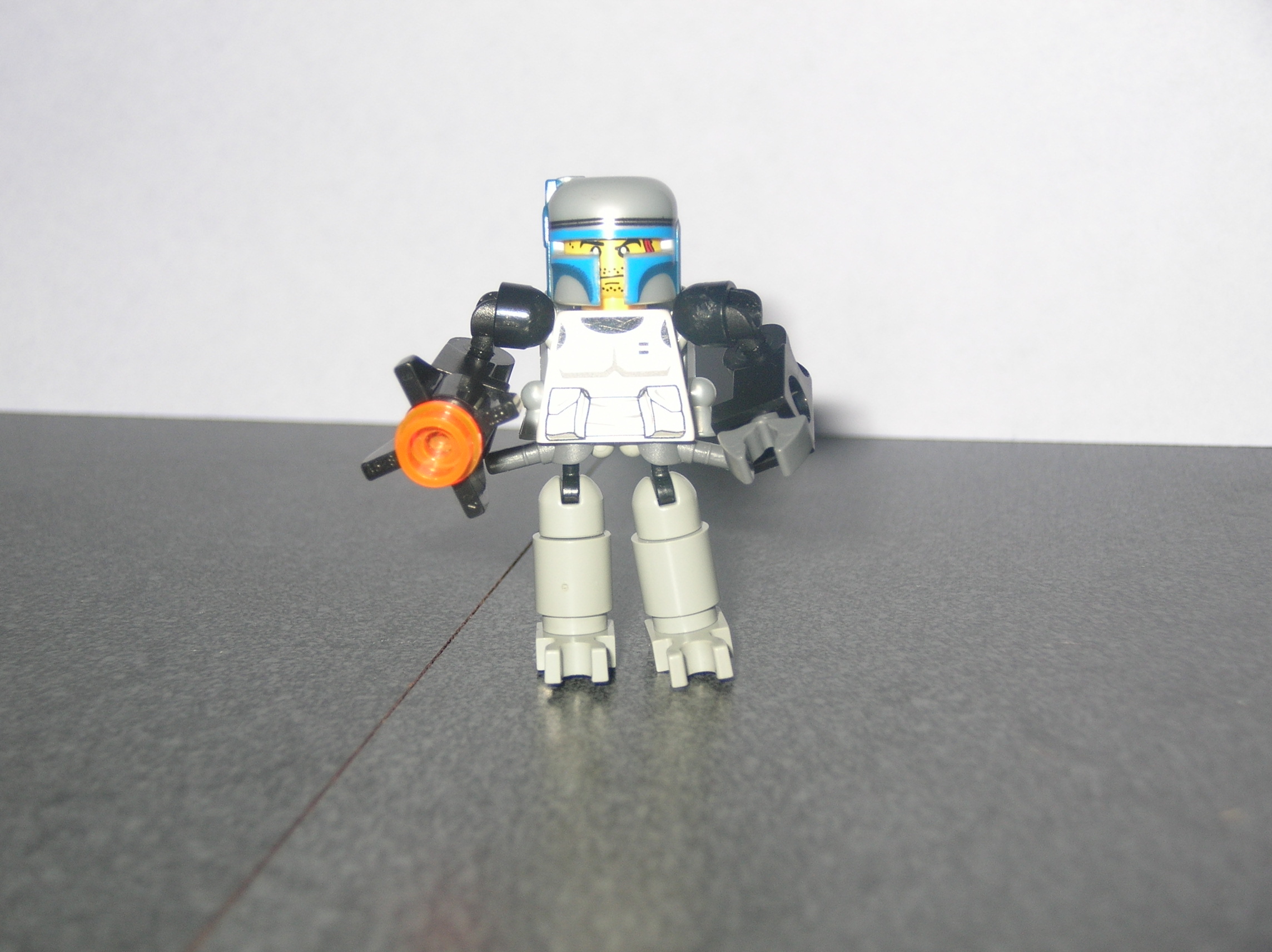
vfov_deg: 22.9
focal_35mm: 64
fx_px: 2350
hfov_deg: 30.3
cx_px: 636
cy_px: 476
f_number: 3.2
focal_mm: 10.6
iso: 50
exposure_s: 1/120
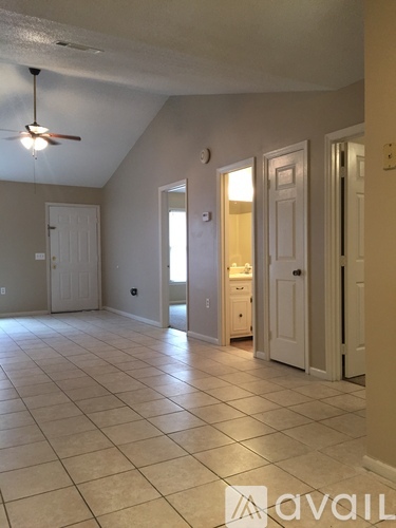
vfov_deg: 61.7
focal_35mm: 29
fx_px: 442
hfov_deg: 48.2
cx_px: 198
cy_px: 264
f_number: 2.2
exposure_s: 1/30
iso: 125
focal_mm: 4.15
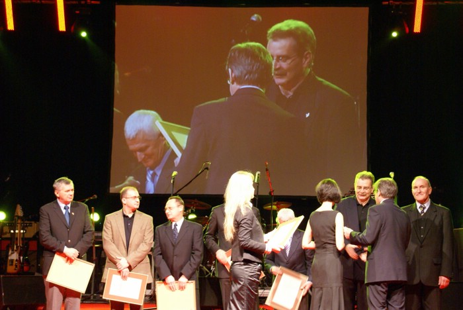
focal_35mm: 82
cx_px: 232
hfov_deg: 24.6
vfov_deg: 16.6
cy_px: 155
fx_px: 1062
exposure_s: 1/15
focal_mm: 55
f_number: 5.6
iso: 800
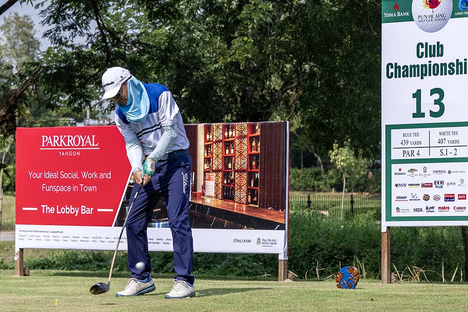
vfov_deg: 18.4
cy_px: 150
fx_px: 962
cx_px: 243
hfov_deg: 27.3
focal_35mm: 74
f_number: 5.6
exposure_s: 1/2000
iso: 360
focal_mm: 70
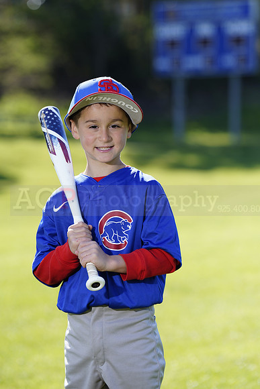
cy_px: 194
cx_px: 130
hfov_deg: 7.0
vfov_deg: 10.4
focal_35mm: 197
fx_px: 2133
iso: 100
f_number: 5
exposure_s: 1/250
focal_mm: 197
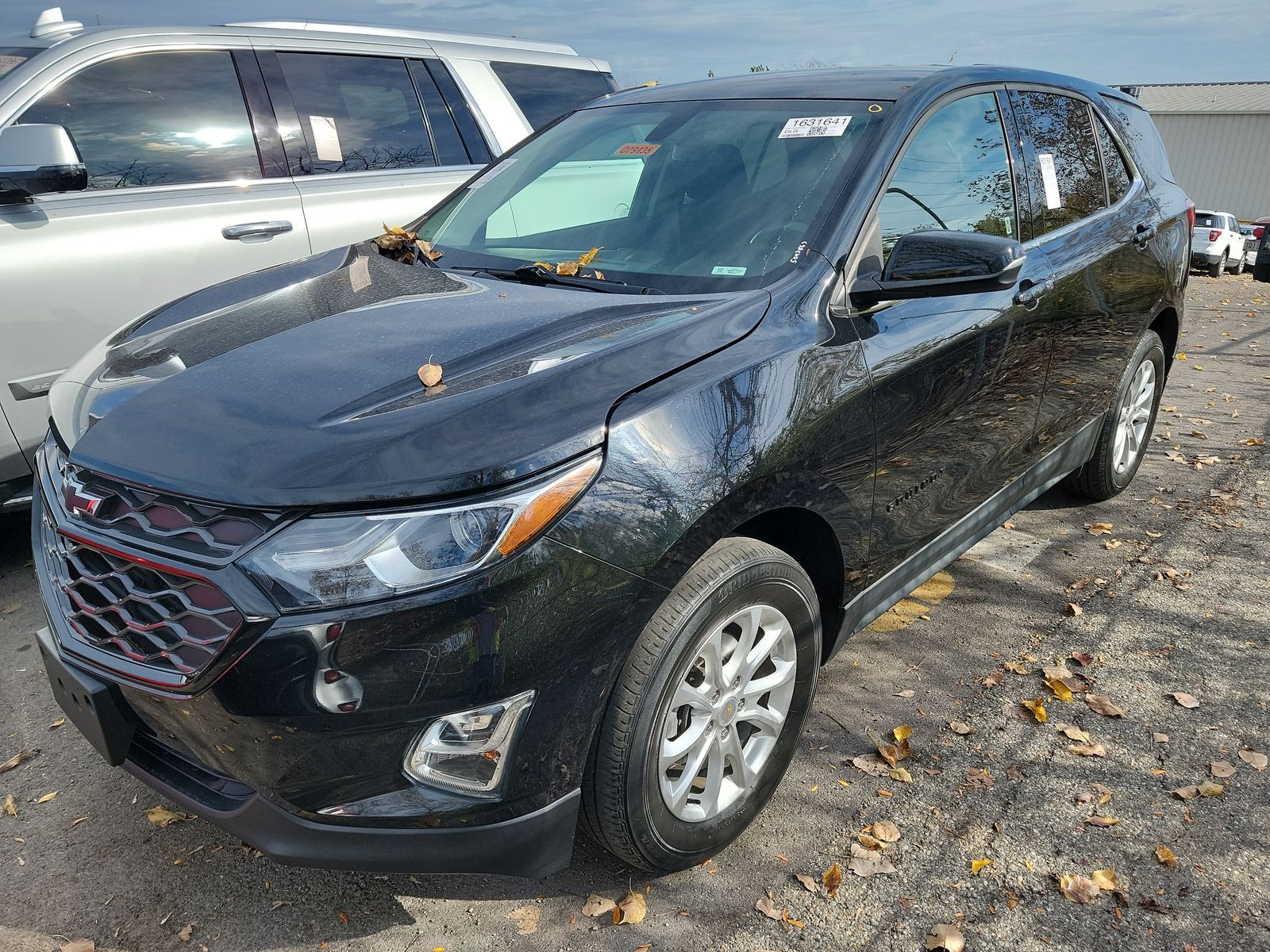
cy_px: 476
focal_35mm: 24
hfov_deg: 71.6
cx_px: 635
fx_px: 881
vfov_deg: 56.8
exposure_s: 1/570
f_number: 1.8
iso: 50
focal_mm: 6.7
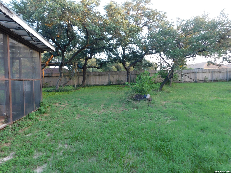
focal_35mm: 23
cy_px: 86
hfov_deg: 73.9
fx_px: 153
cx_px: 116
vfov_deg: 58.9
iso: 140
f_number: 3
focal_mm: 4
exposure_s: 1/30
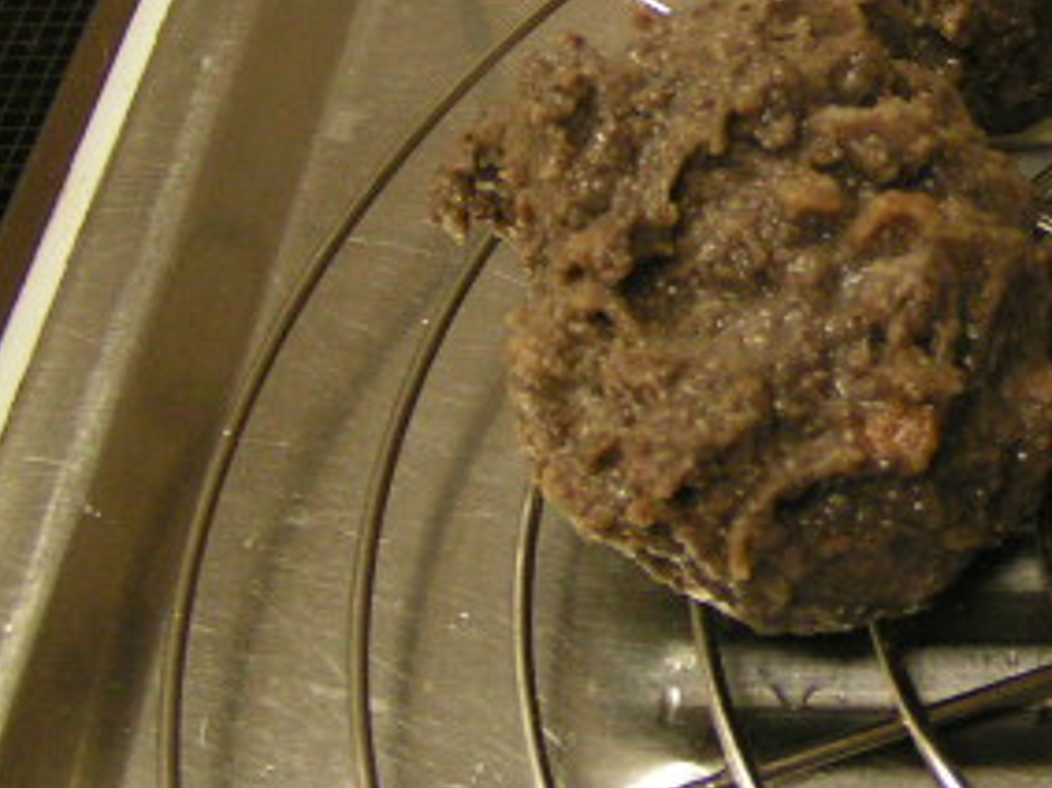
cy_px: 193
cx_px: 993
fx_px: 2612
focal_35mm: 86
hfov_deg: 22.1
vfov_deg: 17.1
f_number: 2.8
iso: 200
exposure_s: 1/15
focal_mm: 5.8
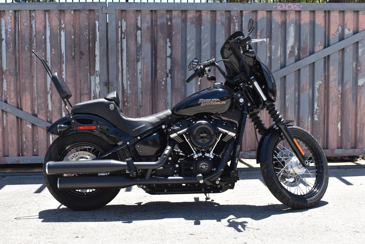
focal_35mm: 51
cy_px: 122
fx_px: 517
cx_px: 182
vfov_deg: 26.5
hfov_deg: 38.9
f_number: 8
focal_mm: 34
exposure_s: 1/250
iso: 160
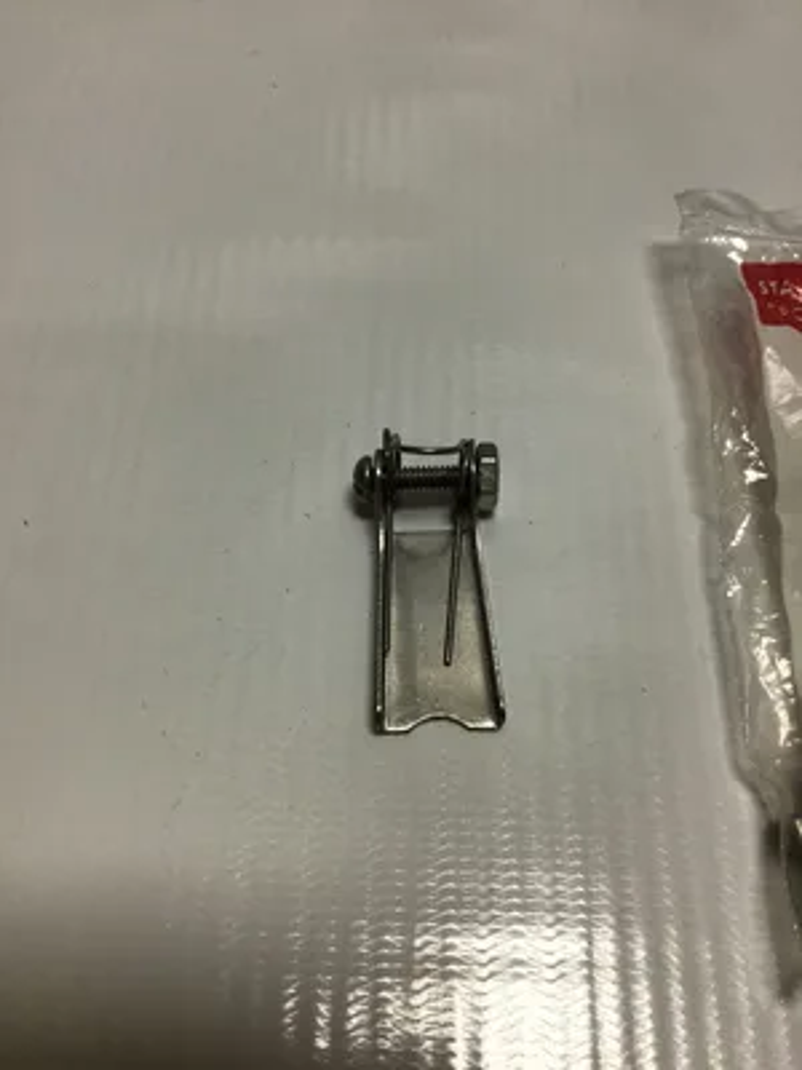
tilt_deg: -60.7
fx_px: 958
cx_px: 401
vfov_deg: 58.4
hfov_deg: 45.4
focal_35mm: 31
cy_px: 535
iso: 25
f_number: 2.4
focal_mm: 3.3
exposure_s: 1/293
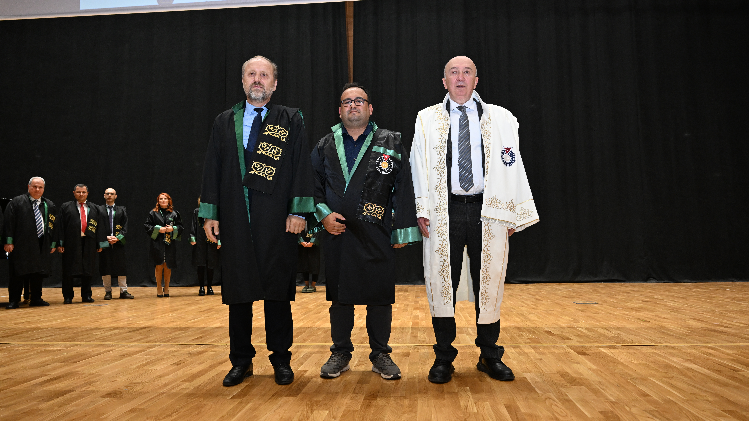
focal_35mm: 26
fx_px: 516
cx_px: 364
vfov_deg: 44.4
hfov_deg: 71.9
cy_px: 226
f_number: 4.5
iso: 2000
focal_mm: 24
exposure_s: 1/100
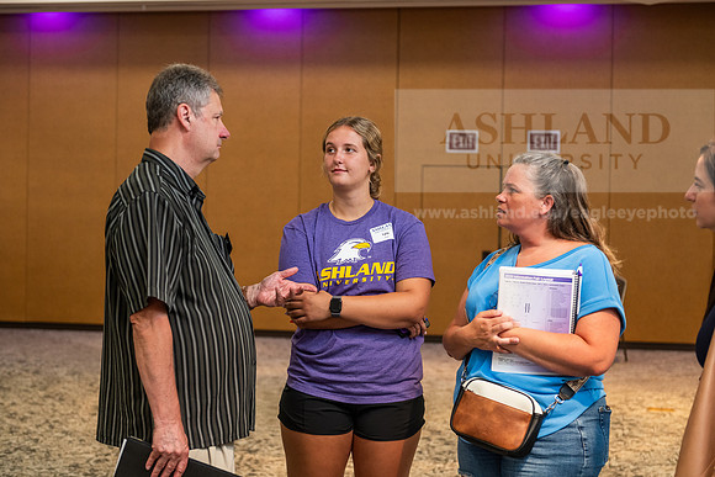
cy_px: 238
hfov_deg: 35.6
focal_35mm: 56
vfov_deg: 24.2
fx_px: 1112
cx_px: 358
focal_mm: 56
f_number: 3.2
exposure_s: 1/200
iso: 1600
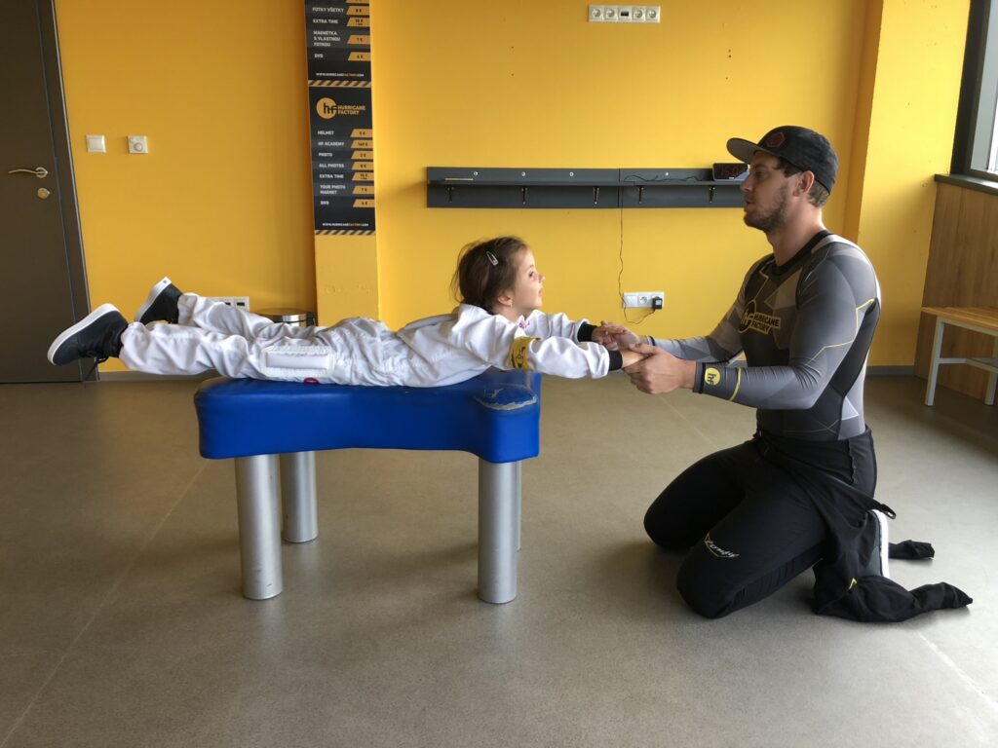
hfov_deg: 63.4
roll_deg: -0.6
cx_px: 499
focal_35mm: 28
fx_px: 807
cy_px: 374
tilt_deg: -13.4
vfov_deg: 49.7
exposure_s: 1/47
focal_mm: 4
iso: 25
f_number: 1.8
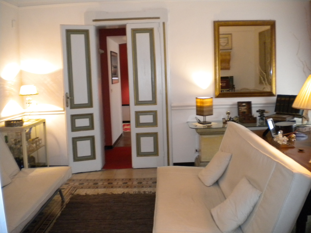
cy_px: 116
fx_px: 314
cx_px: 156
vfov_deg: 40.7
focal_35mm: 35
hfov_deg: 52.6
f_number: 3.1
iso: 400
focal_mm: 6.3
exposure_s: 1/30
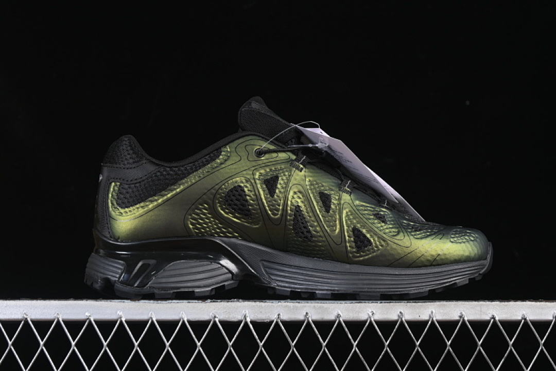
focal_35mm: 75
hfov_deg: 27.0
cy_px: 186
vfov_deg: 18.2
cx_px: 278
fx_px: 1158
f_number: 6.3
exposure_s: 1/60
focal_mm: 50
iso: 160
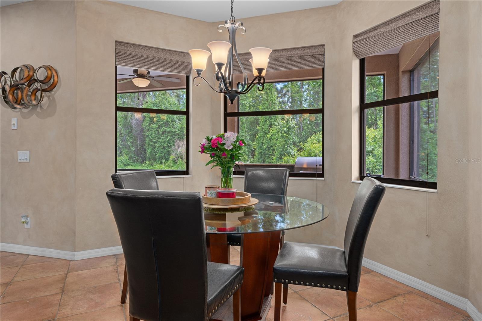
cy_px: 160
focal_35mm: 21
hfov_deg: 81.2
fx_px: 281
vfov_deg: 59.5
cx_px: 241
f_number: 9
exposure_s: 1/3
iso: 320
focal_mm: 21
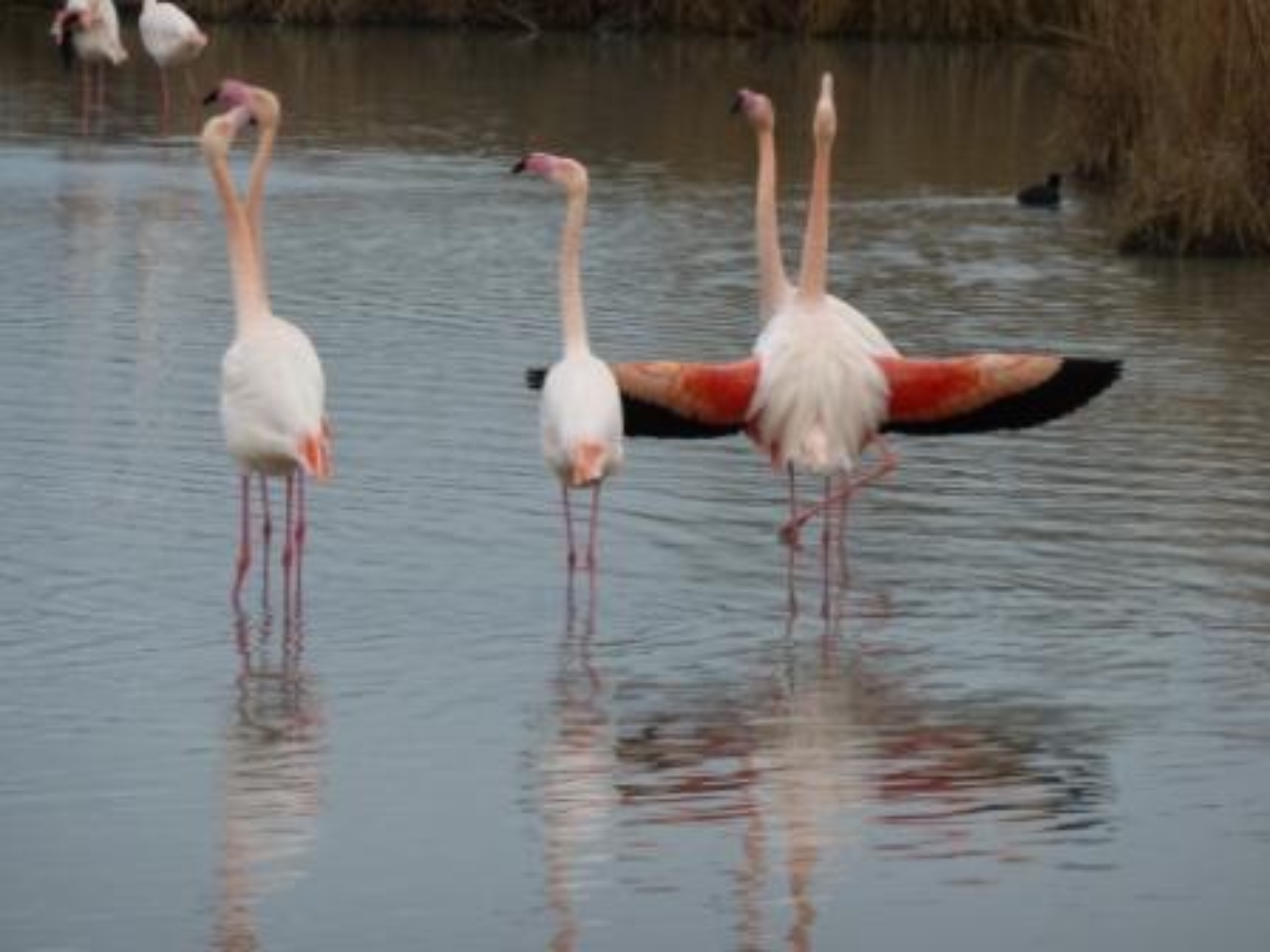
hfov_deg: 7.6
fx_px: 9539
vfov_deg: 5.7
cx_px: 635
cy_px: 476
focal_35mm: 260
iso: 80
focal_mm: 42.6
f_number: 4.7
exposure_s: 1/125
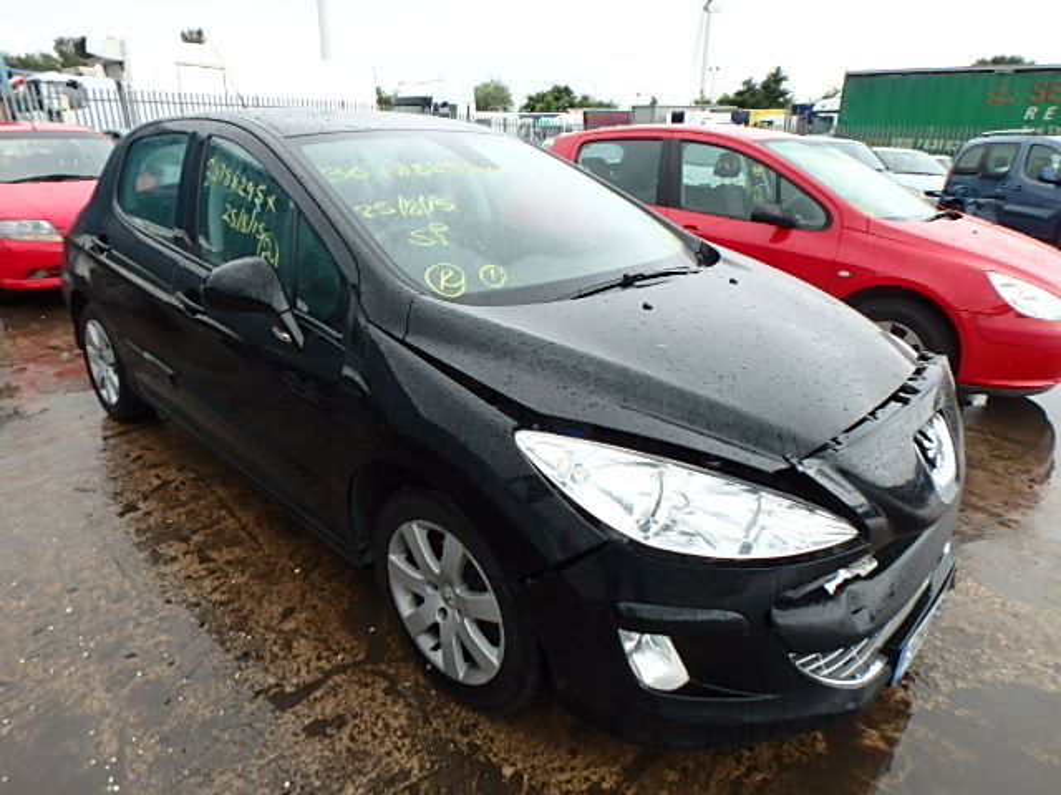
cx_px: 530
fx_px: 644
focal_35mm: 21
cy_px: 398
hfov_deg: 79.0
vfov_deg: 63.4
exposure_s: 1/160
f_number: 3.5
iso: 125
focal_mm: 3.7
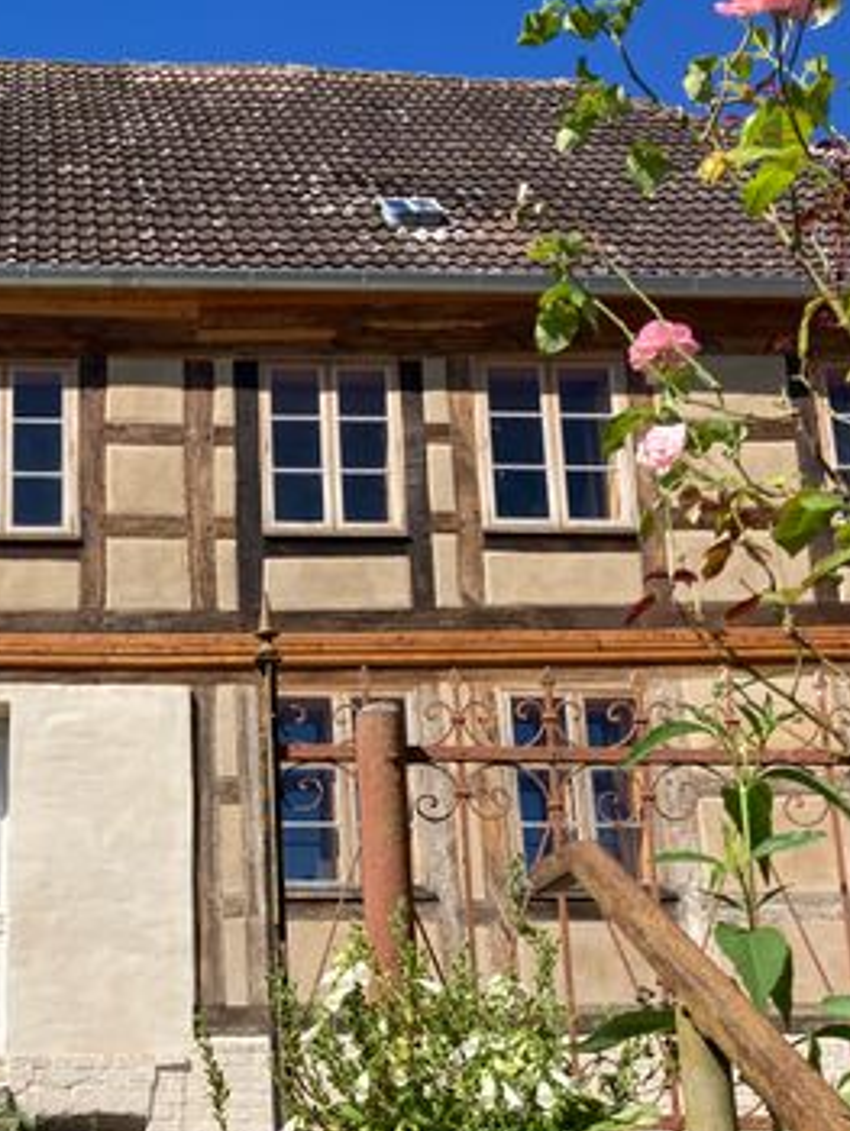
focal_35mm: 48
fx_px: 1570
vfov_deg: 39.5
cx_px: 90
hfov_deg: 29.1
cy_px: 669
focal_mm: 3.99
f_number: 1.8
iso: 20
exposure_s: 1/2208
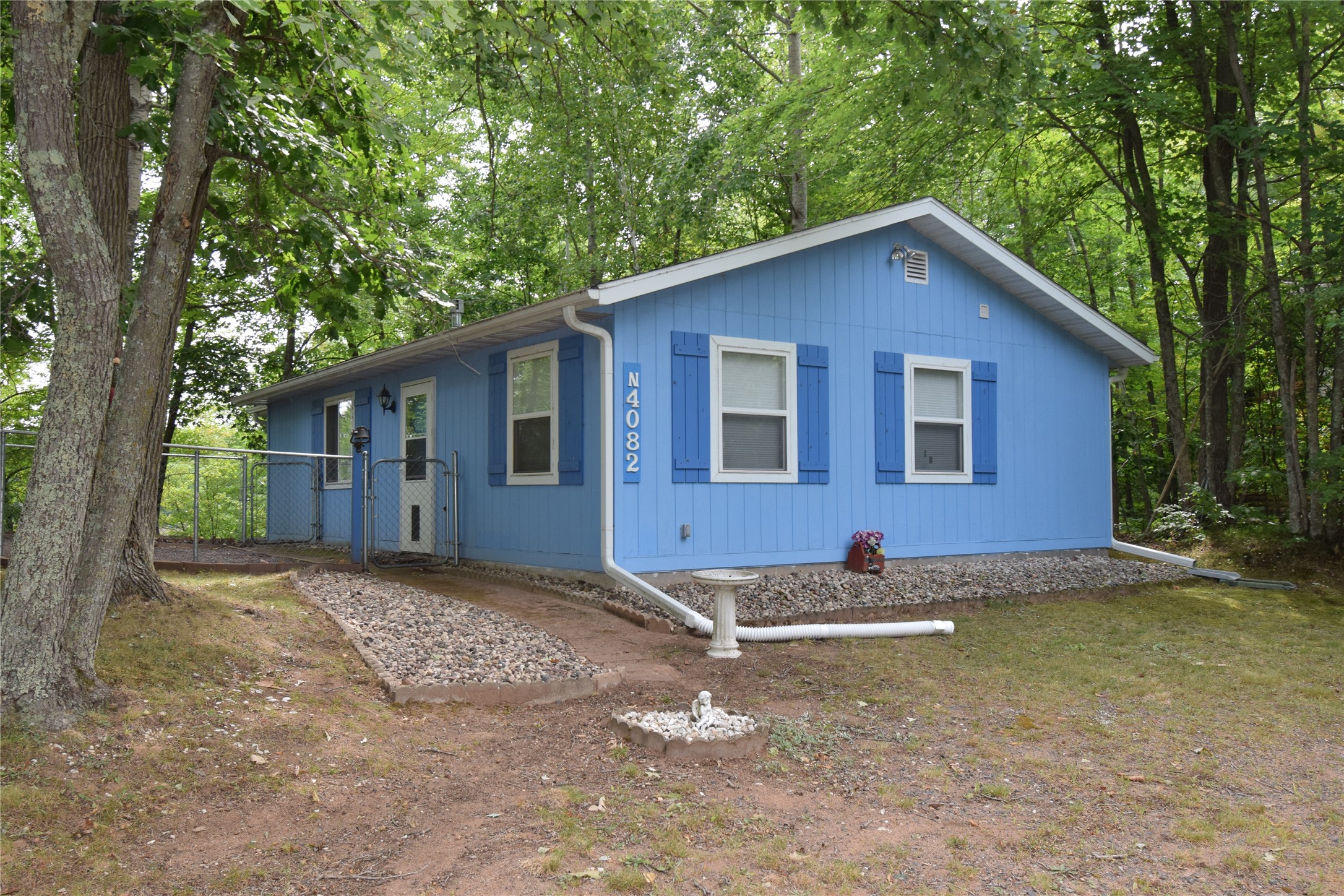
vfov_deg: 43.6
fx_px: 1120
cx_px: 672
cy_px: 448
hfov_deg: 61.9
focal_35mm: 30
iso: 320
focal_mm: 20
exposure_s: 1/200
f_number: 8
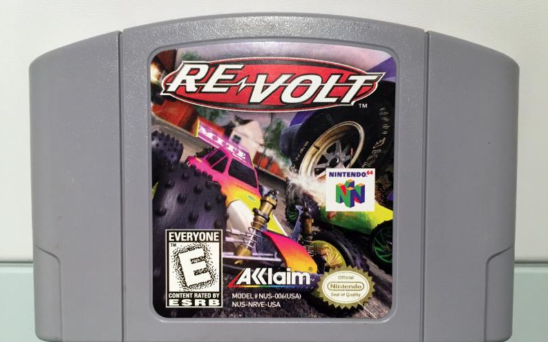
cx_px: 274
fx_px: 463
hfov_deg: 61.2
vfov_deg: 40.6
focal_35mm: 31
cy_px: 191
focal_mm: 4.15
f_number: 2.2
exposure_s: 1/33
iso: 64
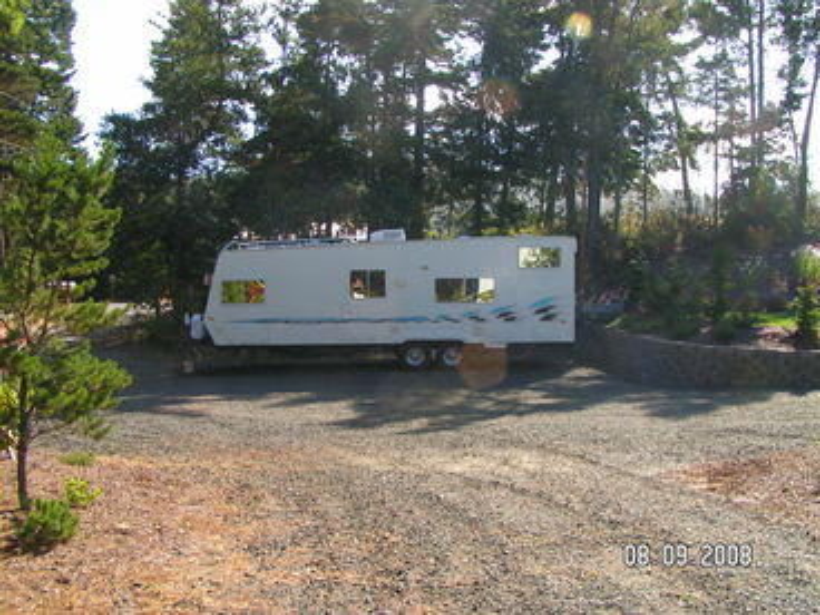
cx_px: 410
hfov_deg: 49.0
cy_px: 308
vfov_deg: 37.7
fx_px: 900
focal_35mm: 38
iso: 50
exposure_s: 1/160
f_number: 5.6
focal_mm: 5.8
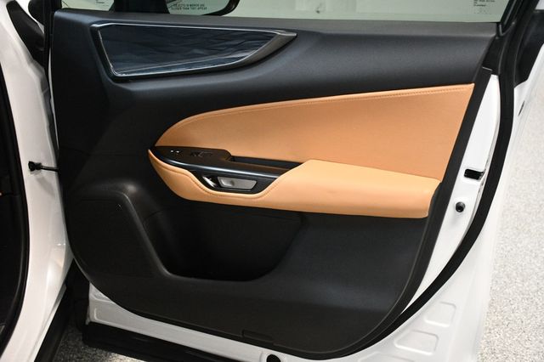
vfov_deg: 33.4
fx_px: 604
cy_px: 181
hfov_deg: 48.5
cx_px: 272
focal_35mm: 40
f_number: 4
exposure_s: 1/100
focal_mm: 27
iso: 3200
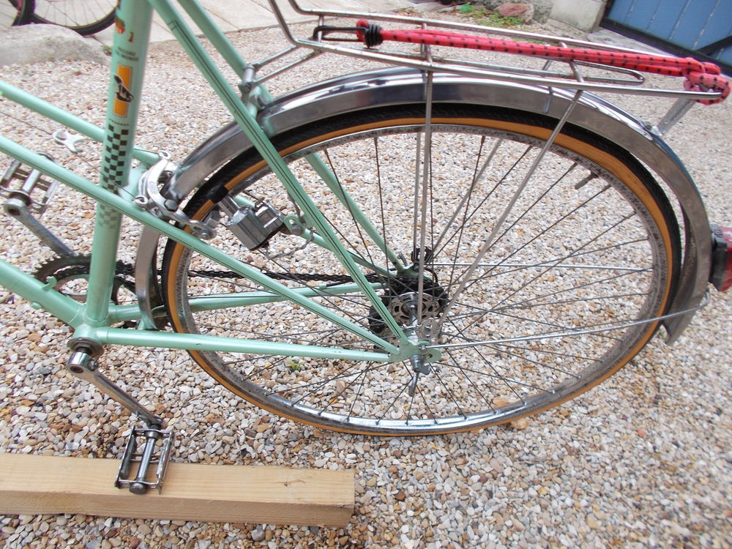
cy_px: 274
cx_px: 366
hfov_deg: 67.3
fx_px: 550
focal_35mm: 26
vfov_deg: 53.1
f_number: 3.2
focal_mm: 4.6
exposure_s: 1/40
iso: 80
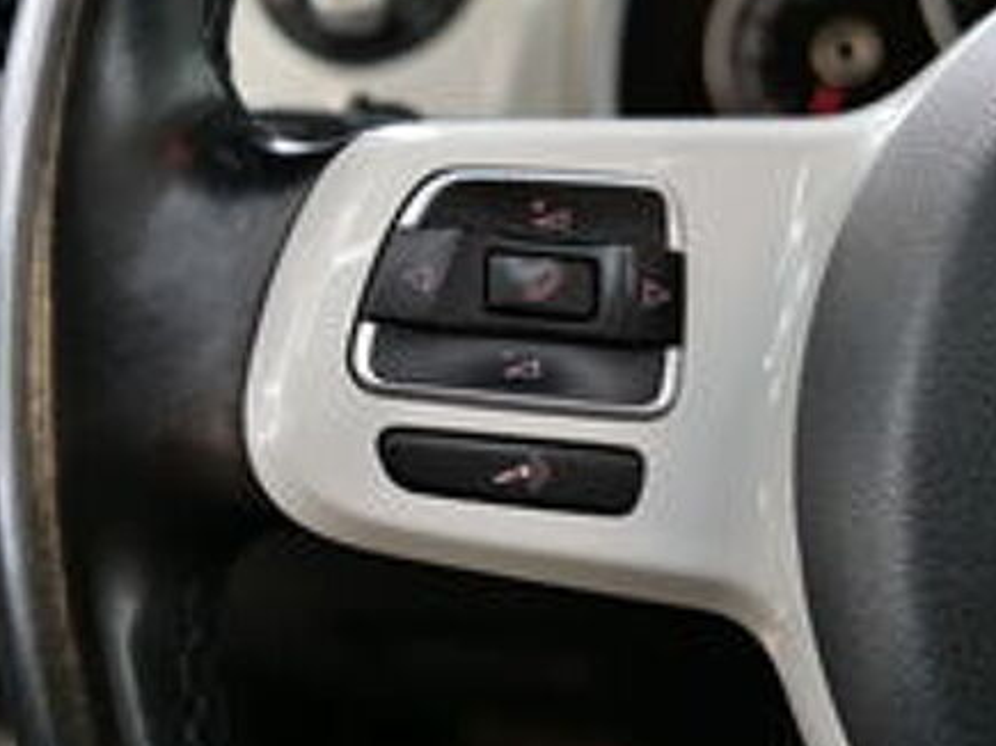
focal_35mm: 53
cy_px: 362
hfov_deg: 36.2
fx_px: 1525
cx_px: 522
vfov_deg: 27.5
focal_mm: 24
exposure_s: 1/60
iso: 640
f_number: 3.9
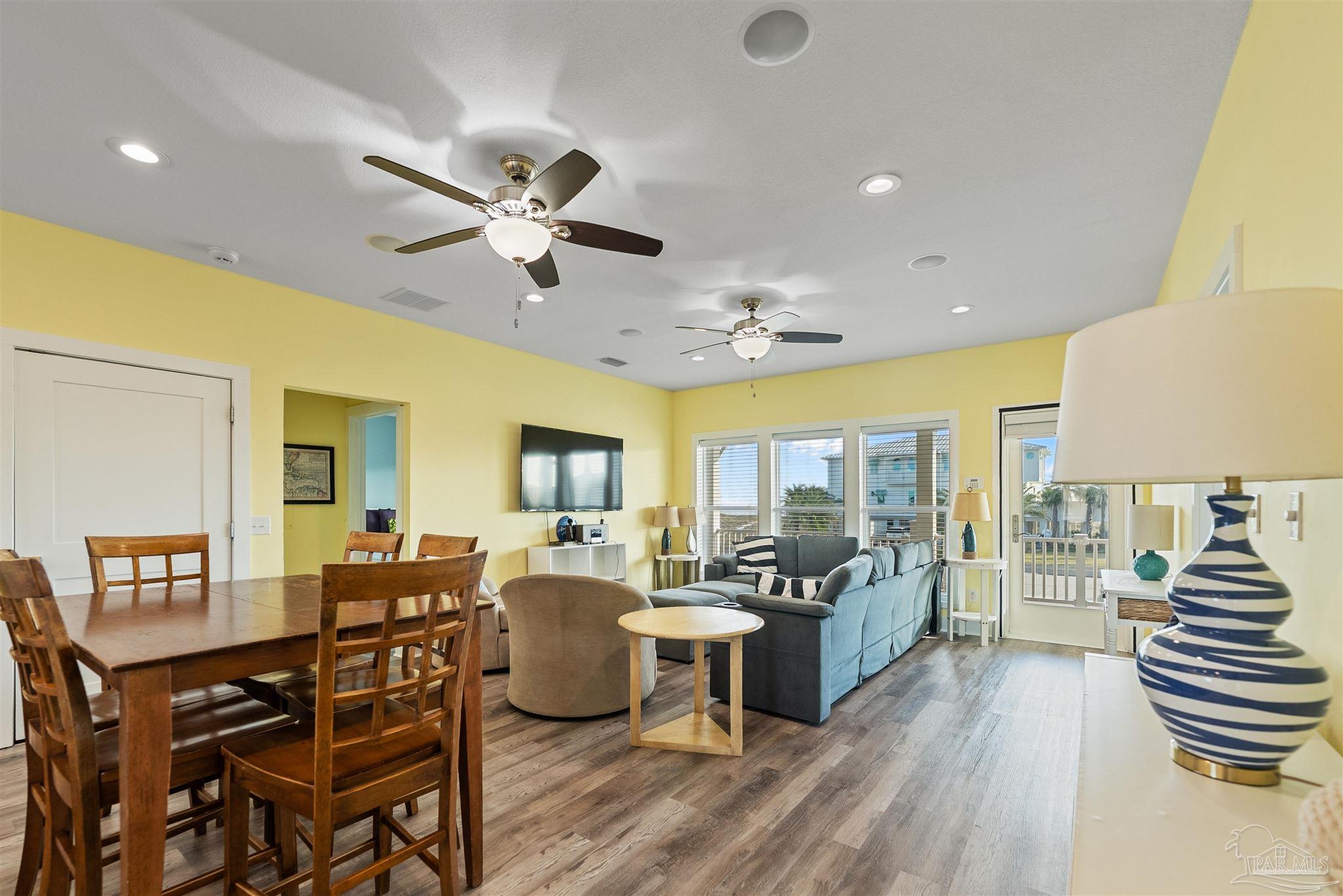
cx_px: 672
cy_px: 448
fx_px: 522
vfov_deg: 81.3
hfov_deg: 104.2
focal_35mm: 14
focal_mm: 14
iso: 200
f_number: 4
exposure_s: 1/20
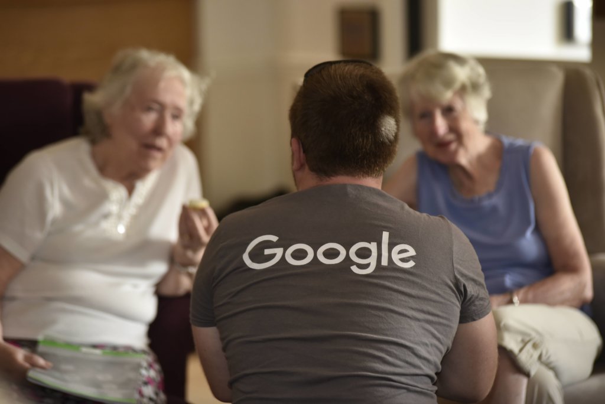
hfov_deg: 12.1
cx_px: 302
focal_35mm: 170
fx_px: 2858
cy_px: 202
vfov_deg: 8.1
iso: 1250
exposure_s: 1/200
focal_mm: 170
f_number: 5
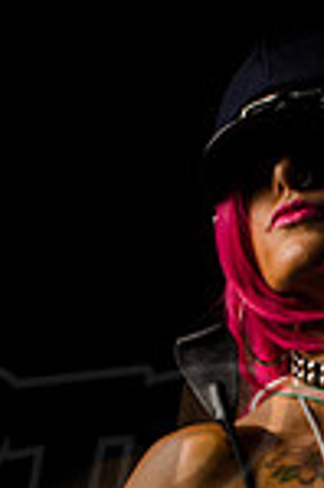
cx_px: 367
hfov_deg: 5.9
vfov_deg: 8.7
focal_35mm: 233
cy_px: 576
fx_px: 3153
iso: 200
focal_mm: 40
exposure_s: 1/60
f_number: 22
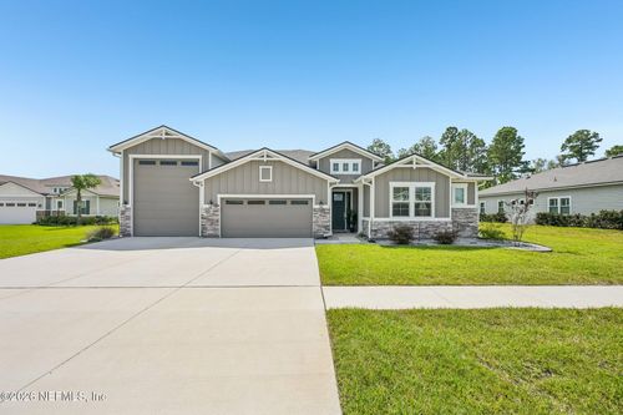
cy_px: 208
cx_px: 312
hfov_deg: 104.3
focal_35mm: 14
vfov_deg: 81.2
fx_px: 242
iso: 100
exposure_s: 1/500
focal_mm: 14
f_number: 8
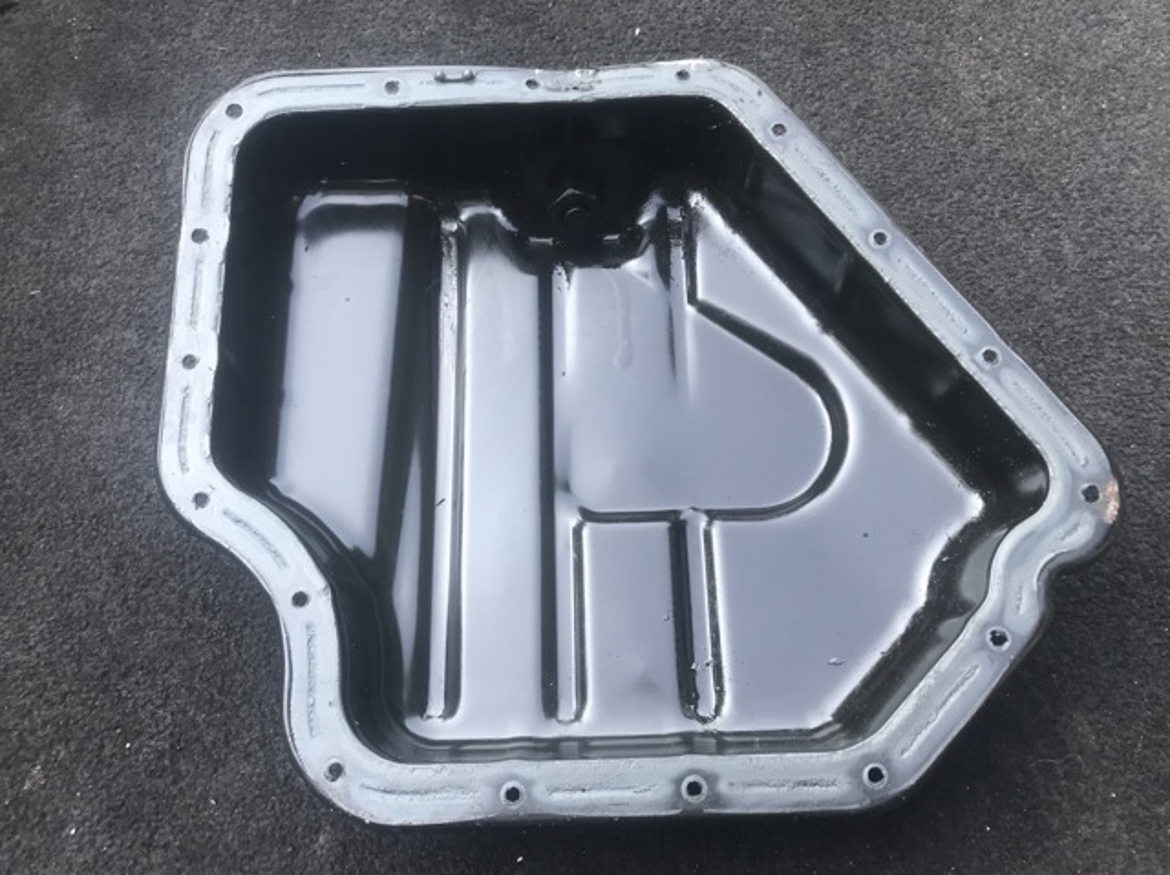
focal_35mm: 28
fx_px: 946
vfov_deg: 49.7
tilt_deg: -69.9
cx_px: 585
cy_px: 438
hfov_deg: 63.5
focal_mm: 3.99
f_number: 1.8
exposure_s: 1/93
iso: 40
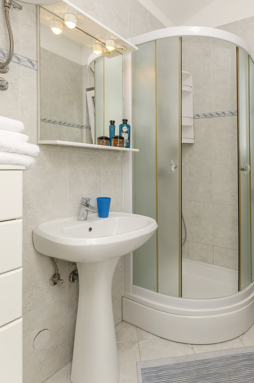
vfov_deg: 80.2
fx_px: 223
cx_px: 167
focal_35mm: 21
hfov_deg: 58.1
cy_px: 151
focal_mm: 10
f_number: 8
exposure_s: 1/60
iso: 100
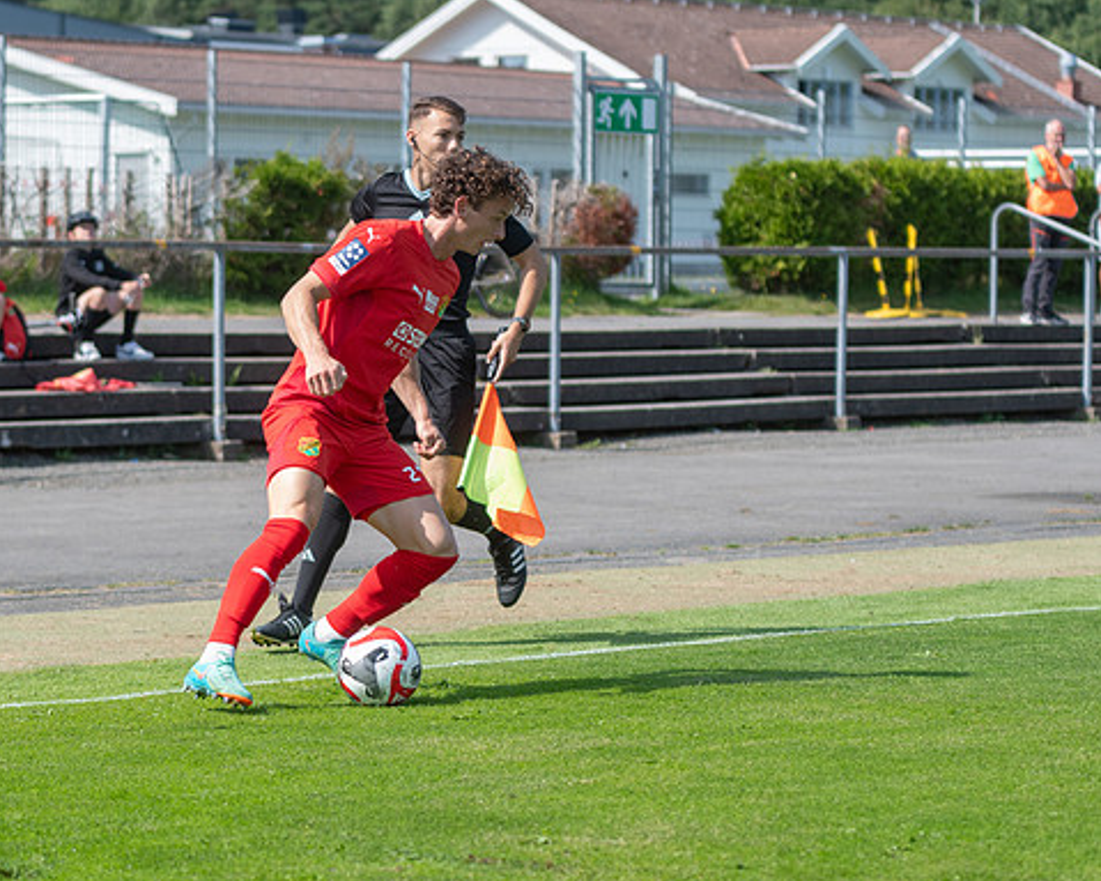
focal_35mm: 127
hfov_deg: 15.1
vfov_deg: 12.1
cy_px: 440
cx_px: 437
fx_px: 4137
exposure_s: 1/1600
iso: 220
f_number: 3.2
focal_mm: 70
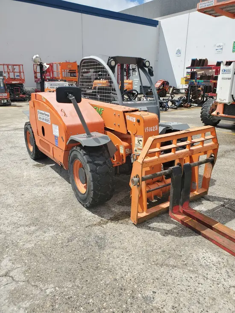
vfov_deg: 67.3
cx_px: 118
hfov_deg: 53.1
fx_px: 235
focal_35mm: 26
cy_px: 156
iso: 50
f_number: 2.4
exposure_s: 1/1458
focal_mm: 4.3
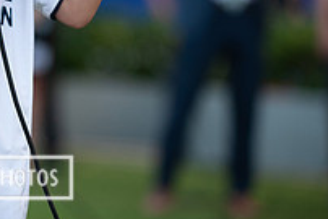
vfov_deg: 3.8
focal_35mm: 358
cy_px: -67
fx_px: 3264
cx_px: -42
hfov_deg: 5.7
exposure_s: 1/1250
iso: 800
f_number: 2.8
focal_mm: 125
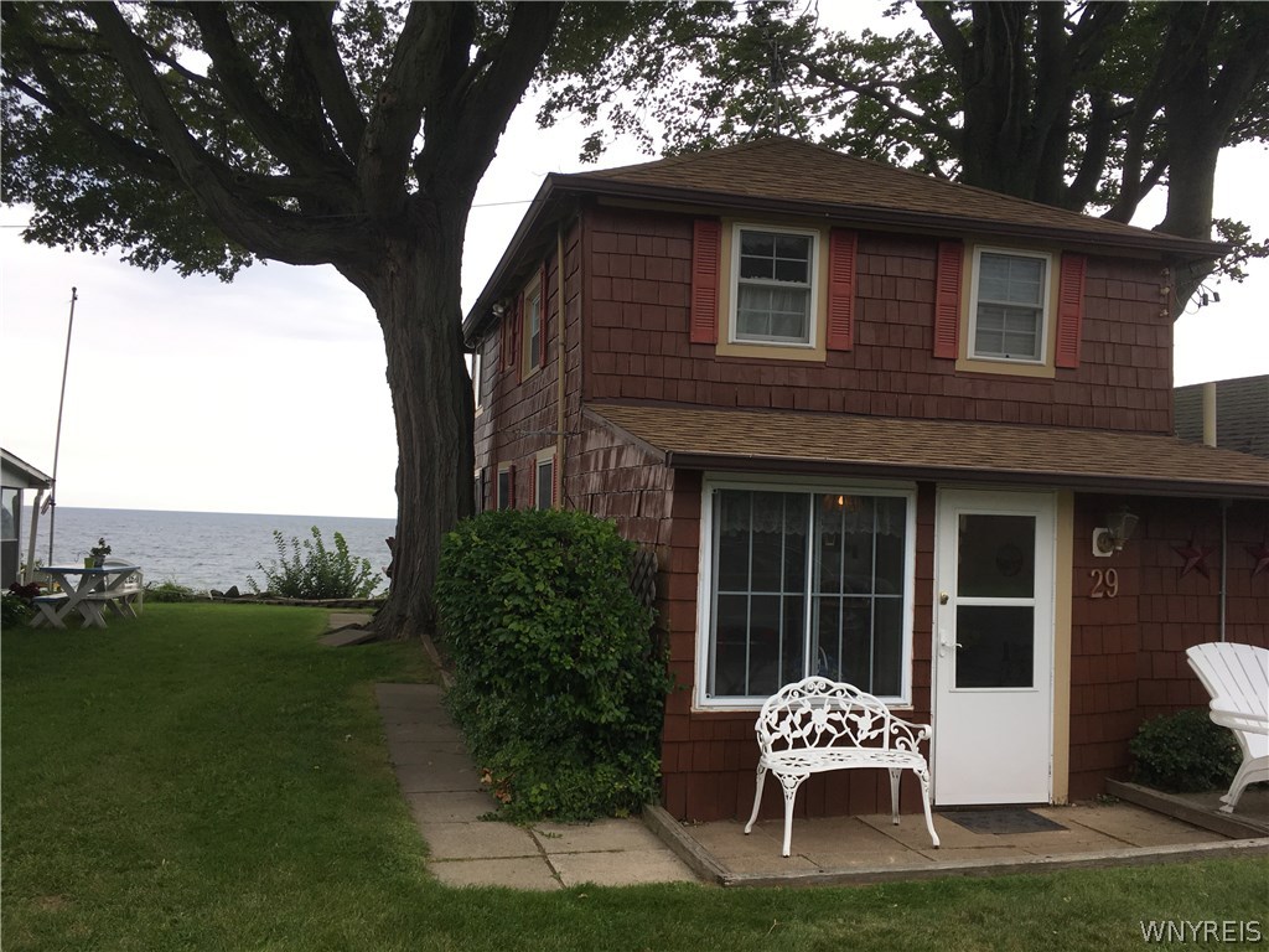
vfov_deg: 48.2
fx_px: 1063
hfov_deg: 61.7
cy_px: 476
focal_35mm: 29
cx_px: 634
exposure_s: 1/217
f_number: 2.2
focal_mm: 4.15
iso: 25
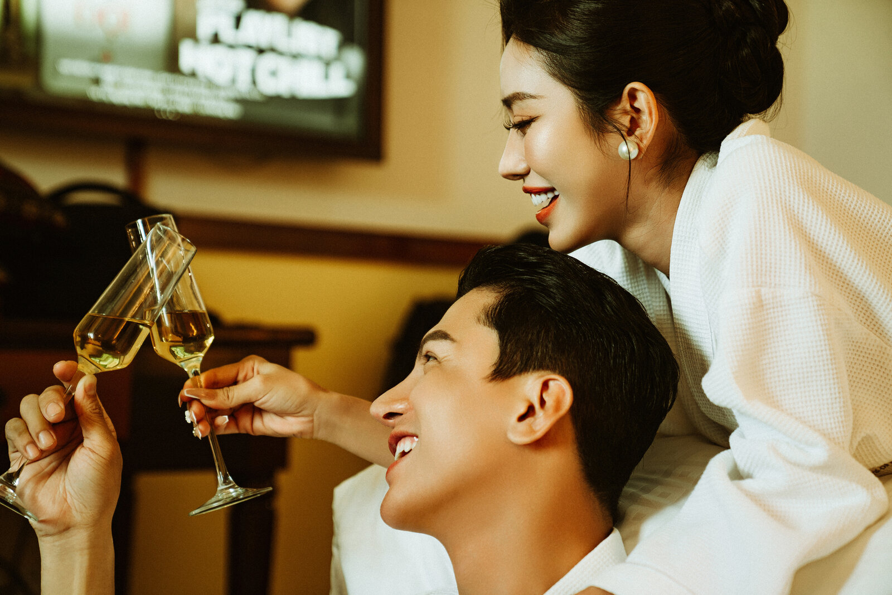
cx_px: 446
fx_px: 1734
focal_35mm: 70
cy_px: 298
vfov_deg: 19.5
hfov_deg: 28.8
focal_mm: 70
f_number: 2.8
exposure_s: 1/30
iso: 500
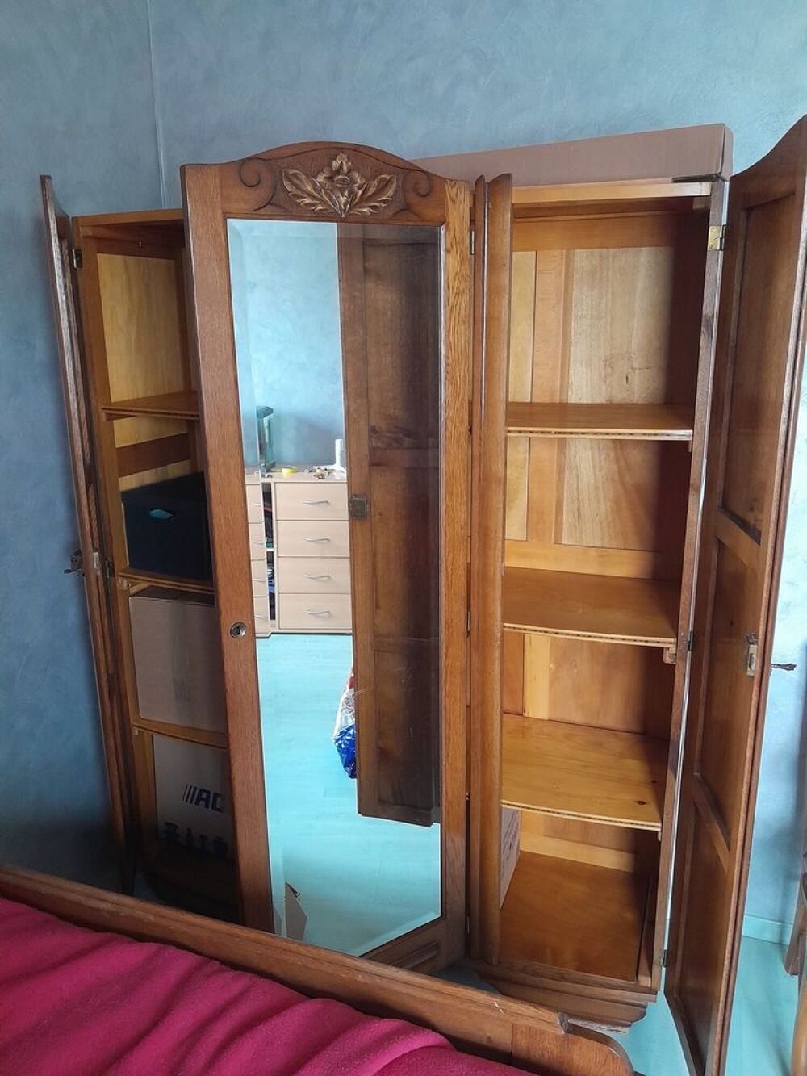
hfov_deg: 51.4
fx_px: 839
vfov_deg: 65.3
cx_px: 404
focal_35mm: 27
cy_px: 538
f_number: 1.8
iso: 400
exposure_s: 1/60
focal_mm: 4
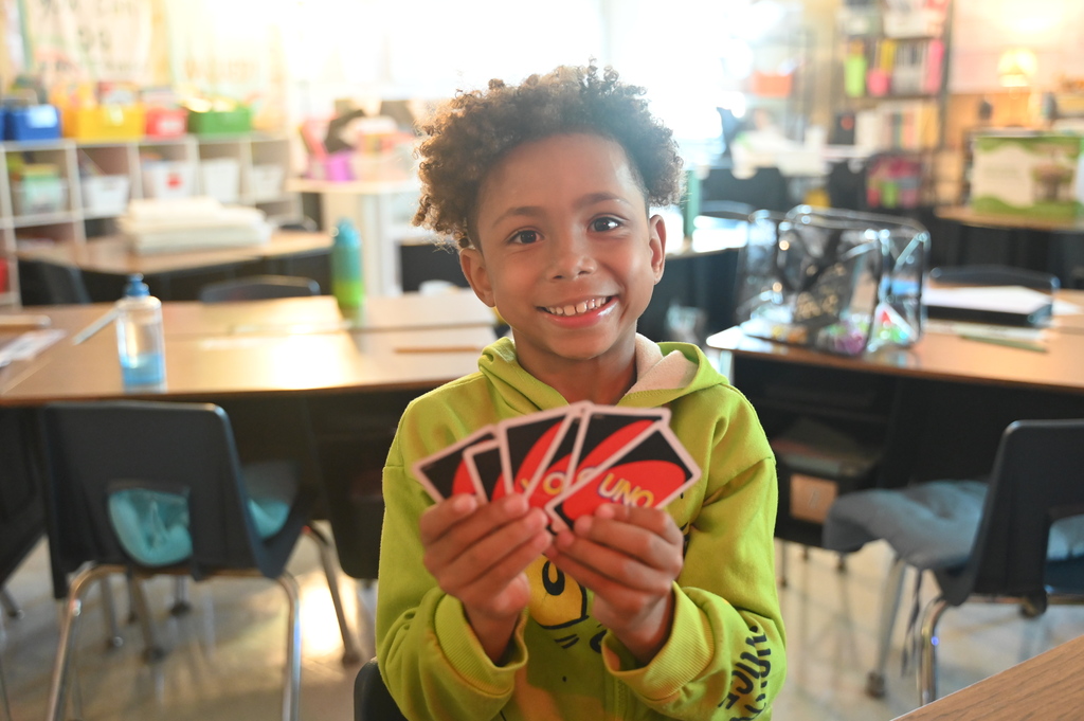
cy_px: 360
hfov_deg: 54.5
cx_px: 542
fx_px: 1053
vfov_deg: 37.8
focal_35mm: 35
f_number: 2.8
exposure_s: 1/60
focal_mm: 35
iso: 5000
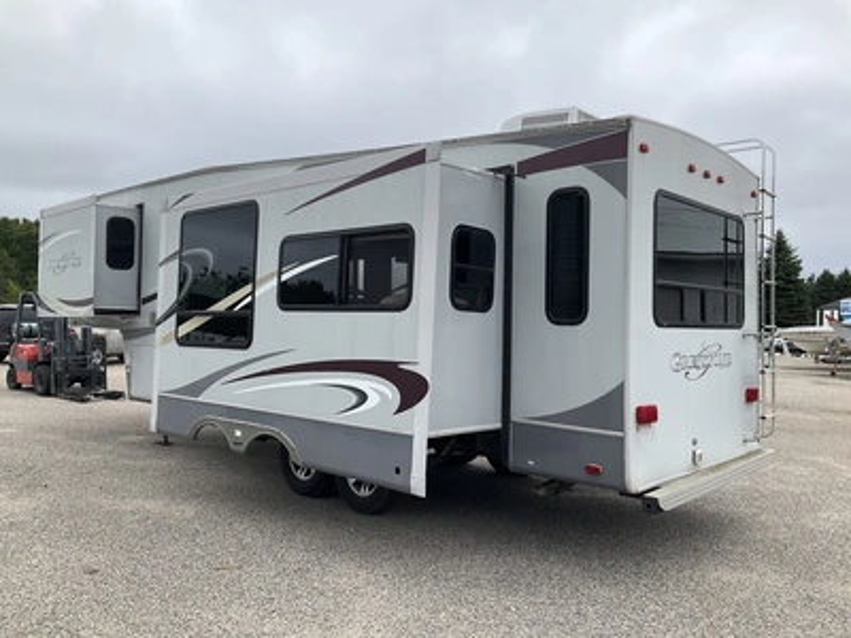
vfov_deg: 48.2
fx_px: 713
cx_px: 426
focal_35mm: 29
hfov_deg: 61.7
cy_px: 319
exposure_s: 1/855
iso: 25
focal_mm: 3
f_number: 1.8
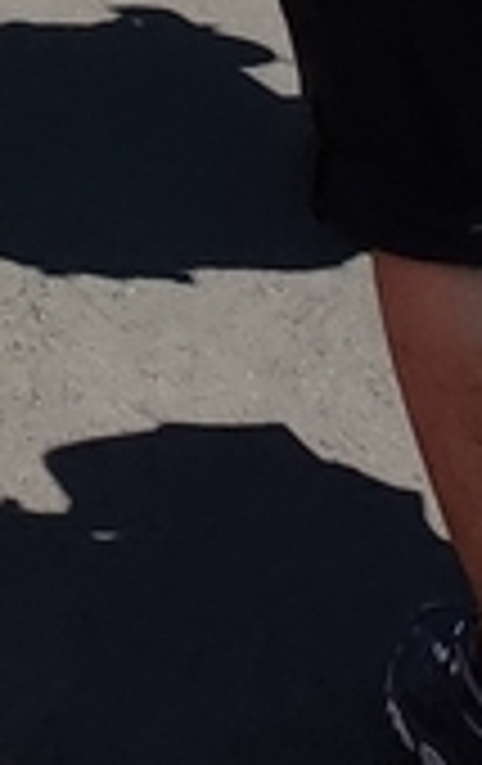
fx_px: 4057
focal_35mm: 194
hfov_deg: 6.3
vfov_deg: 8.4
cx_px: -914
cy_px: -1796
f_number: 1.75
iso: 112
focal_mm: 4.77
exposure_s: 1/1715
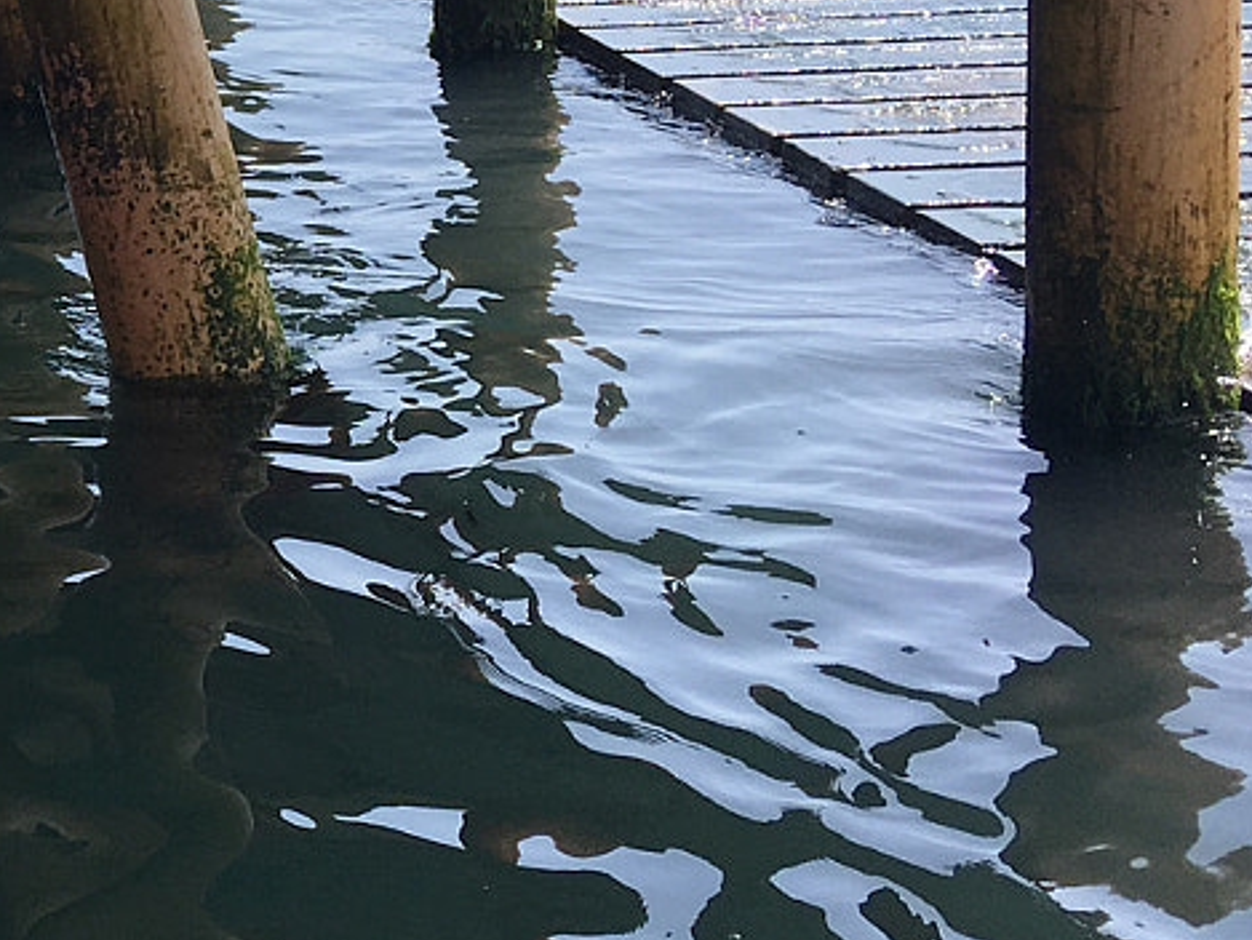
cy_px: 107
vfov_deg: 14.8
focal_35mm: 99
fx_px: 3582
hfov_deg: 17.9
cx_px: -569
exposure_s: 1/938
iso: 25
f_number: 2.2
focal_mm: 4.15
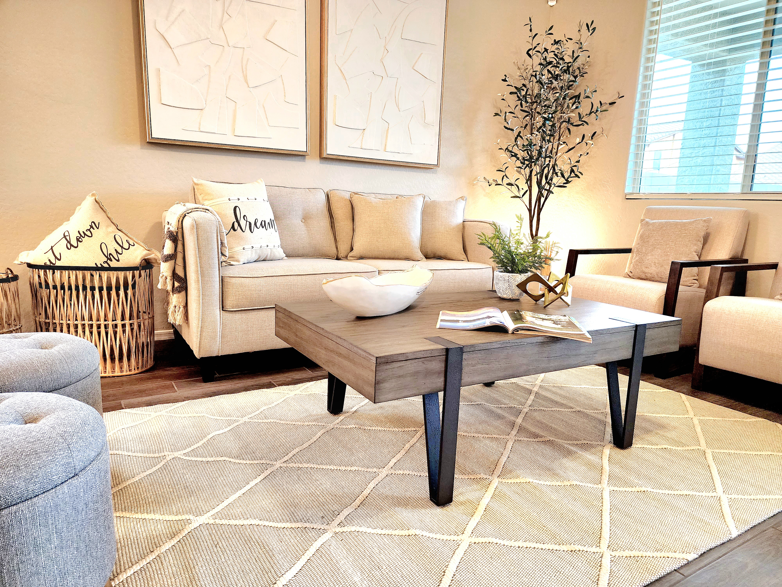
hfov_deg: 73.9
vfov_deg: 58.9
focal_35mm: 23
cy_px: 294
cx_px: 391
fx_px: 520
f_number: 1.8
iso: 320
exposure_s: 1/120
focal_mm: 6.4
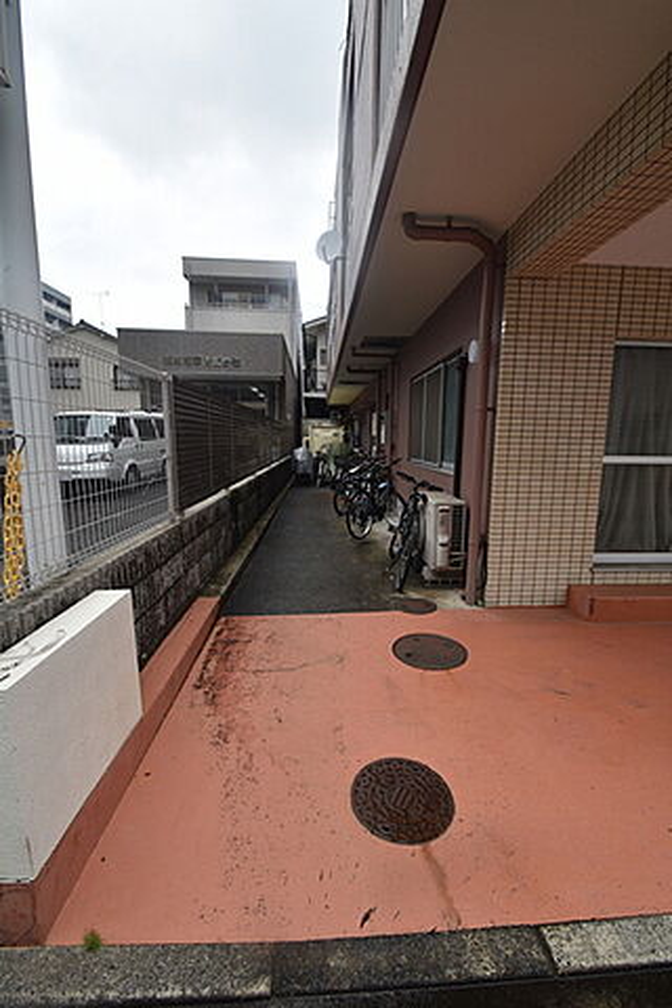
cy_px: 504
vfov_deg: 100.4
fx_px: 420
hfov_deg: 77.3
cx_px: 336
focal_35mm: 15
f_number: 8
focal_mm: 10
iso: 200
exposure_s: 1/250
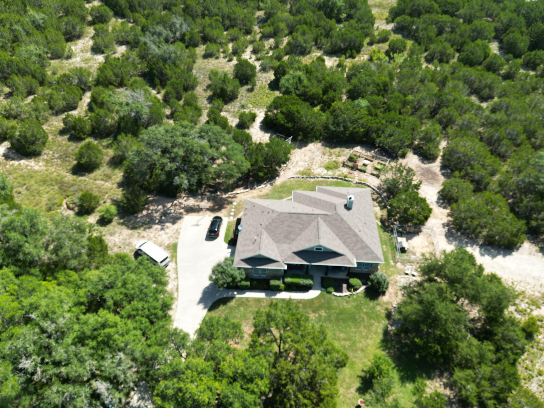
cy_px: 202
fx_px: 393
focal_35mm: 25
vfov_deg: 54.9
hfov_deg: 69.4
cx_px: 281
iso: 140
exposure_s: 1/1600
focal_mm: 6.72
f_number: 1.7
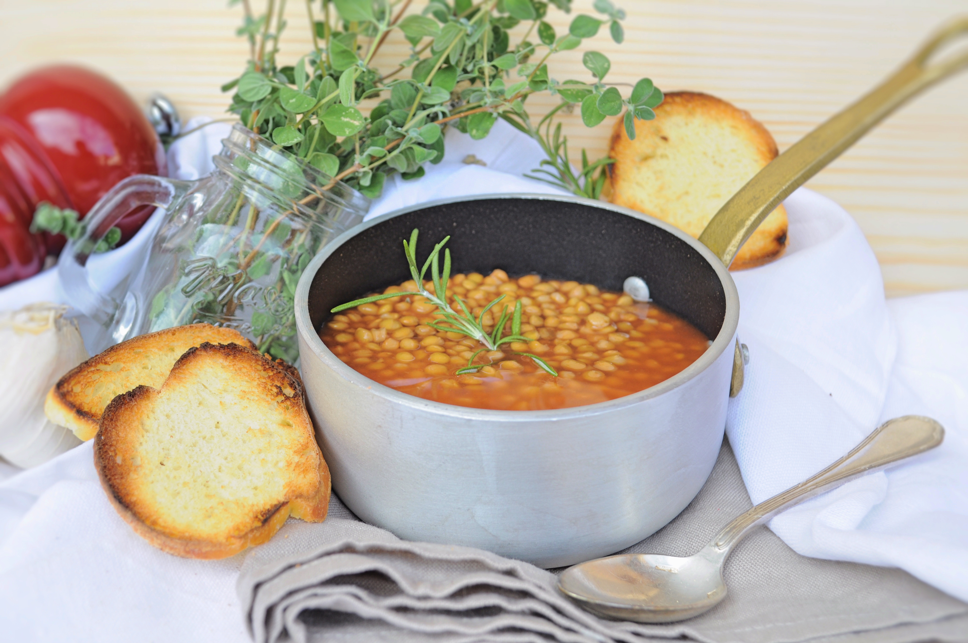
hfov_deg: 41.2
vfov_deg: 28.0
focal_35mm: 48
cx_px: 484
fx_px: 1289
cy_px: 322
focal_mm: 32
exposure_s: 1/125
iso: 200
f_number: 5.6
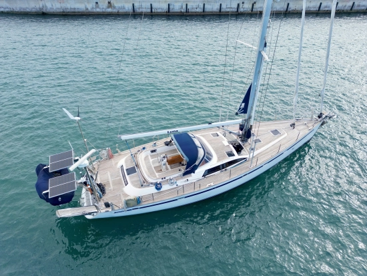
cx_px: 184
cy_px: 138
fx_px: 255
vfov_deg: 56.9
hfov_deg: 71.6
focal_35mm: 24
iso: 130
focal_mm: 6.72
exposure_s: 1/1000
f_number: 1.7
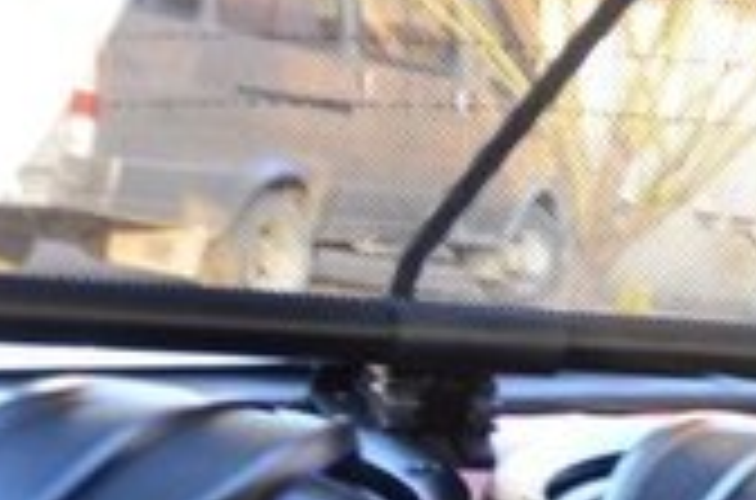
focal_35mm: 106
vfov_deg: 12.3
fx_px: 2220
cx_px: 1364
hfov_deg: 16.3
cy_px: 700
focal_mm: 18
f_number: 4
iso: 400
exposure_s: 1/60
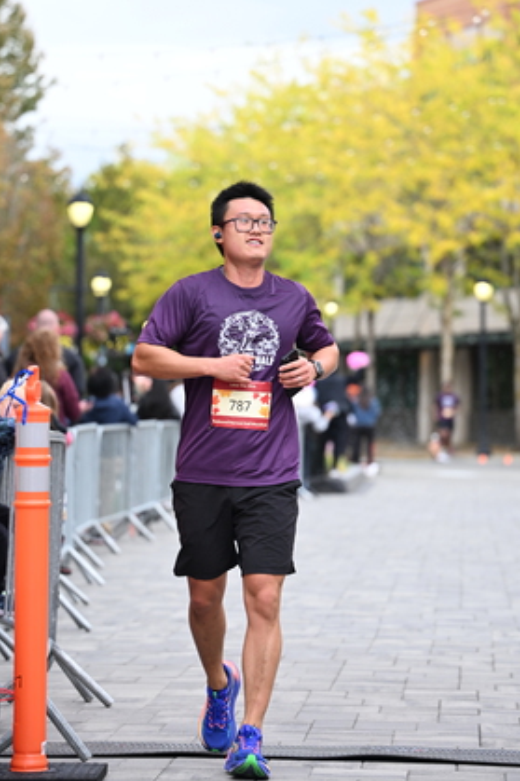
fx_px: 2906
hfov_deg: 10.2
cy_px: 356
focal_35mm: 134
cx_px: 249
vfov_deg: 15.3
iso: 640
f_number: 2.8
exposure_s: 1/1600
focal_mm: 102
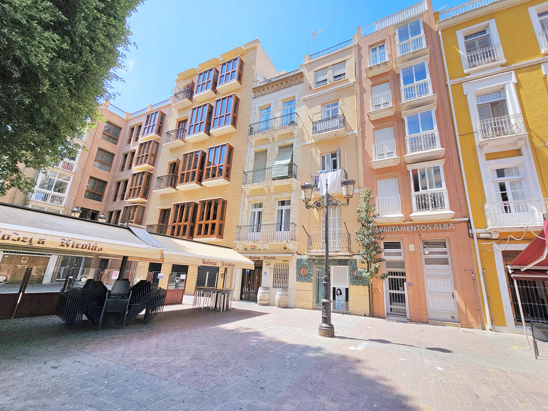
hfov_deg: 102.0
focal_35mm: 14
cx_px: 287
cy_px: 209
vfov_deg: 85.7
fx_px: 222
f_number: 2.2
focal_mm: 2.2
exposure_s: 1/1476
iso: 50
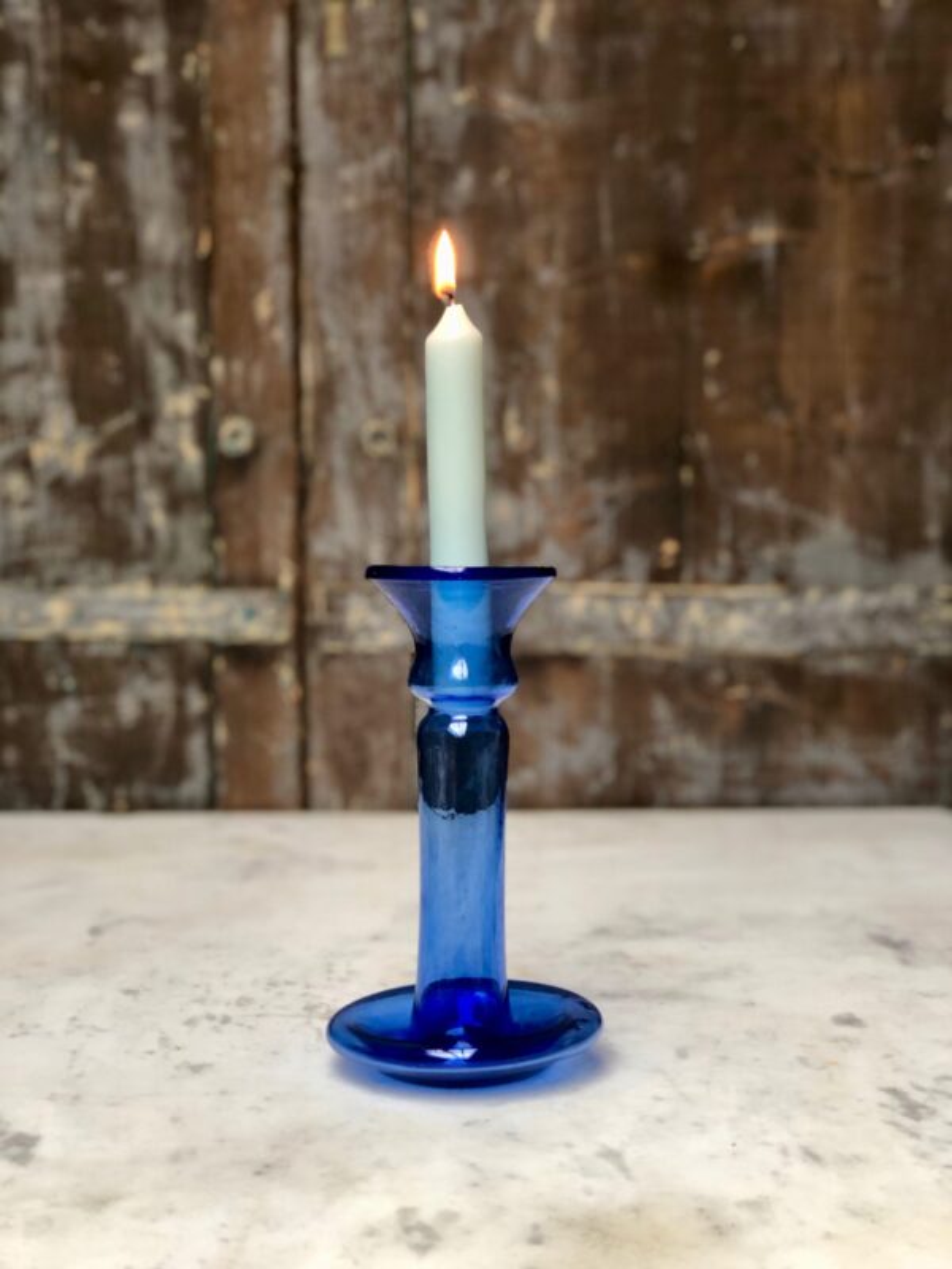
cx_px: 476
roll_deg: -0.2
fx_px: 2090
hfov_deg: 25.7
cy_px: 634
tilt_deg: -4.8
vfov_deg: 33.8
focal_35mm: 57
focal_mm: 6.6
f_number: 2.8
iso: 80
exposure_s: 1/30
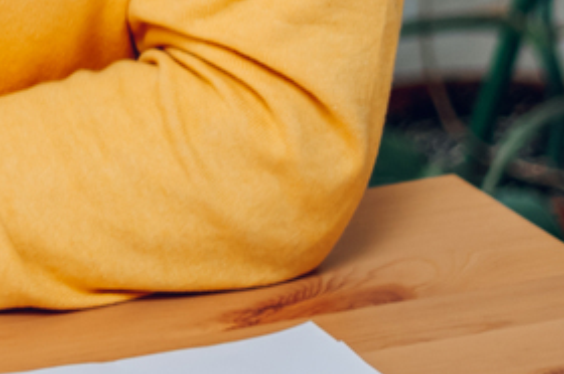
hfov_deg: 5.7
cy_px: -165
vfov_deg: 4.0
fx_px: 5367
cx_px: -890
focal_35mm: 343
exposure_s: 1/200
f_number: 1.8
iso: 200
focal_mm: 50
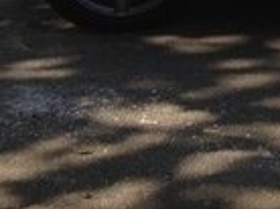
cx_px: 605
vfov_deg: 8.4
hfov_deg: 10.6
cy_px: -206
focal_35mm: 168
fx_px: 1357
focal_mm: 4.28
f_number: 2.4
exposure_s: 1/1022
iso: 50
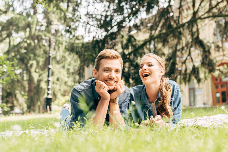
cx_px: 114
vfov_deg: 27.0
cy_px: 76
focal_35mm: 50
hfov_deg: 39.6
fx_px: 317
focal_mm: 50
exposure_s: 1/320
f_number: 3.5
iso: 160
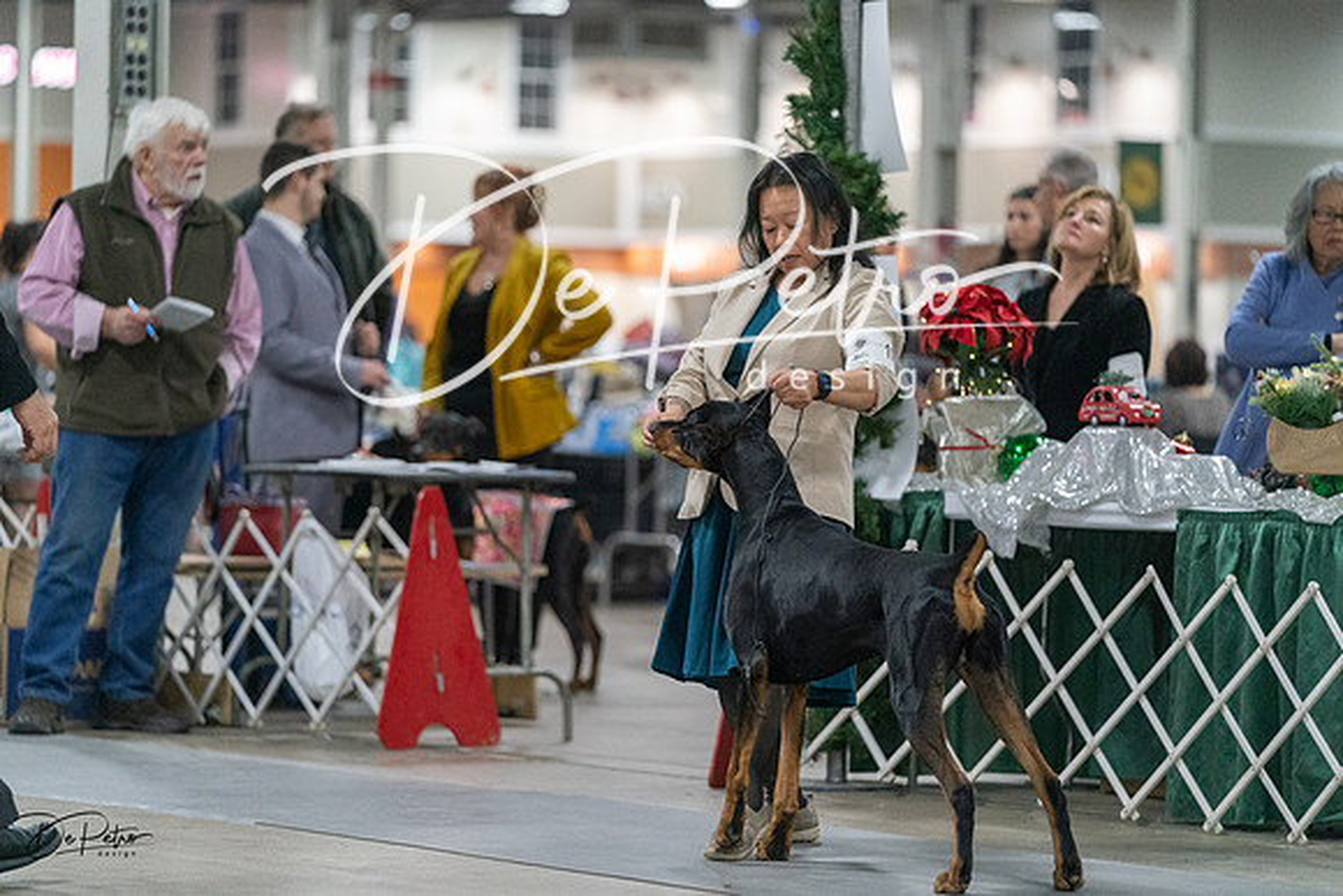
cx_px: 672
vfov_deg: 8.5
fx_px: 6007
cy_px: 448
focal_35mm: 161
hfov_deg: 12.8
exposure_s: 1/400
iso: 6400
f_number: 2.8
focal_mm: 161
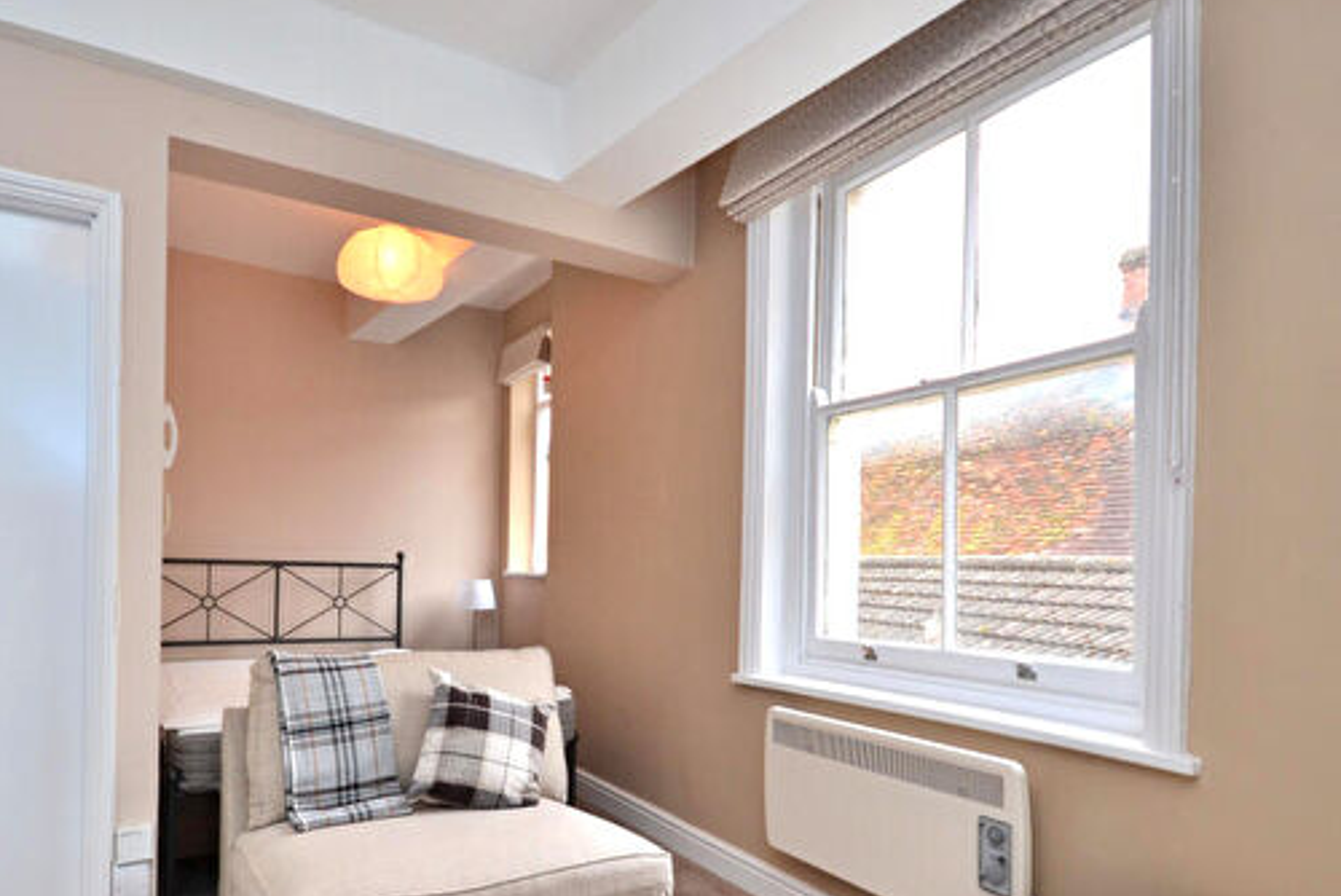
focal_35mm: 21
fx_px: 783
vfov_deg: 58.8
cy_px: 562
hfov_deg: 80.6
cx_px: 566
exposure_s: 1/100
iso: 400
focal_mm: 10
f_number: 5
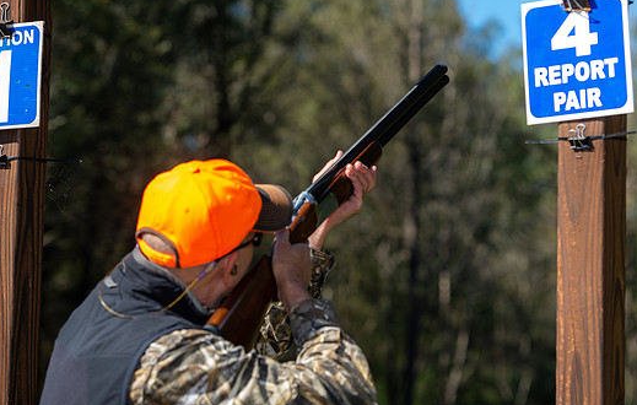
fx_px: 2407
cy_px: 153
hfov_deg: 15.1
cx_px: 390
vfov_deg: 9.6
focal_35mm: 138
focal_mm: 105
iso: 125
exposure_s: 1/400
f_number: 4.5
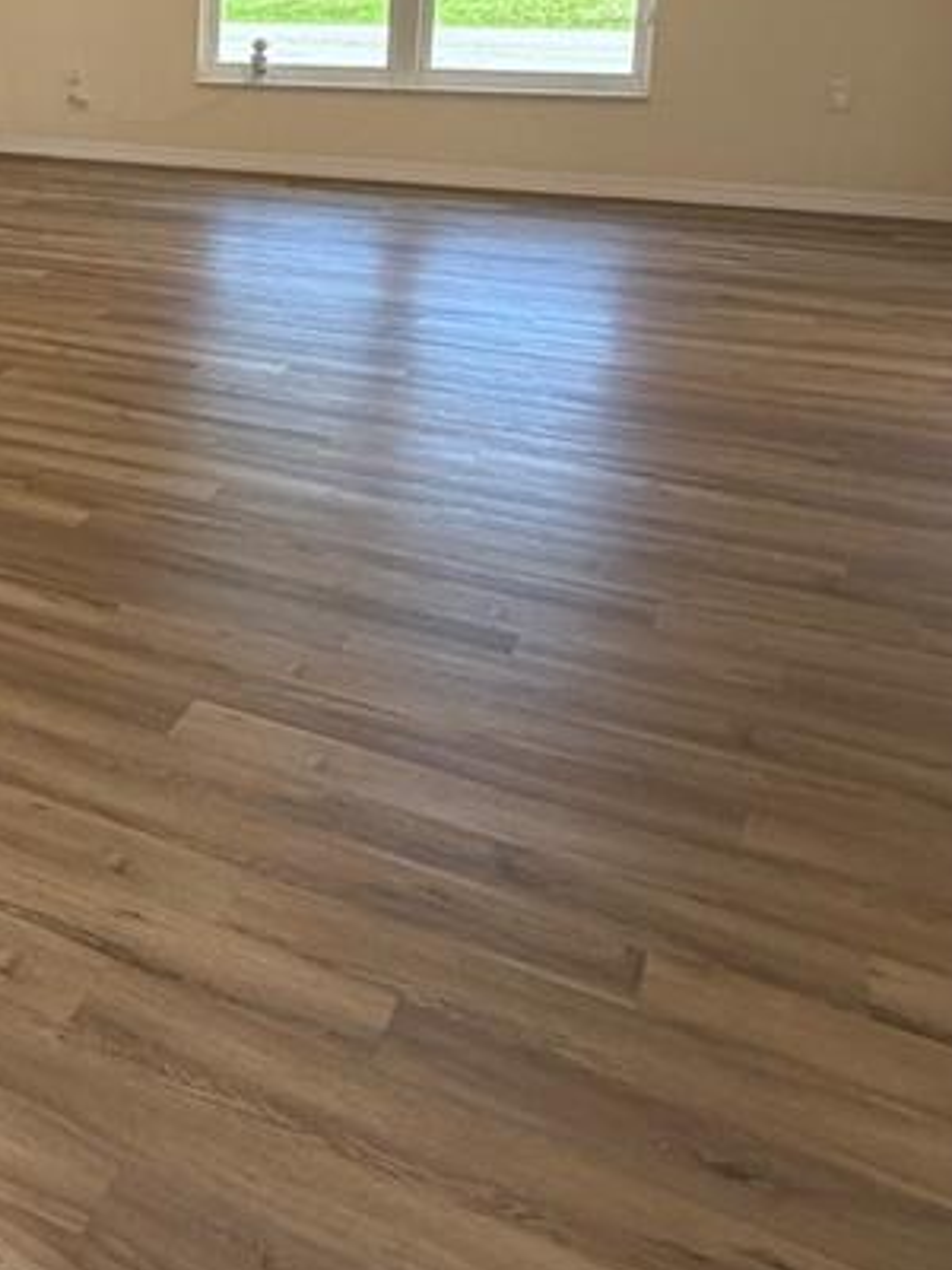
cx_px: -463
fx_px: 1540
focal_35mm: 42
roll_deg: +2.1
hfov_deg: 25.8
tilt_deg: -10.5
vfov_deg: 42.1
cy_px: 197
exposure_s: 1/120
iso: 125
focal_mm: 2.22
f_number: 2.2
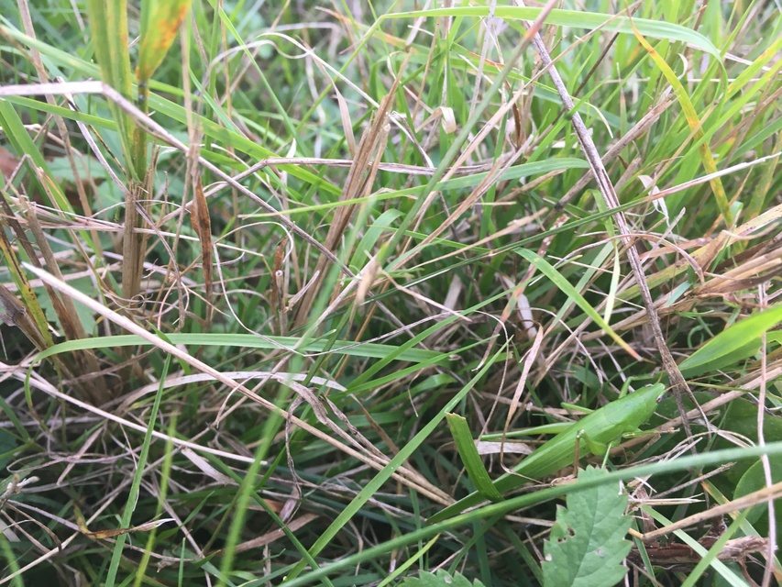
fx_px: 655
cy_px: 294
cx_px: 391
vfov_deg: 48.2
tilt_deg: -47.9
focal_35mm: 29
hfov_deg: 61.7
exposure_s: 1/33
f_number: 2.2
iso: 32
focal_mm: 4.15
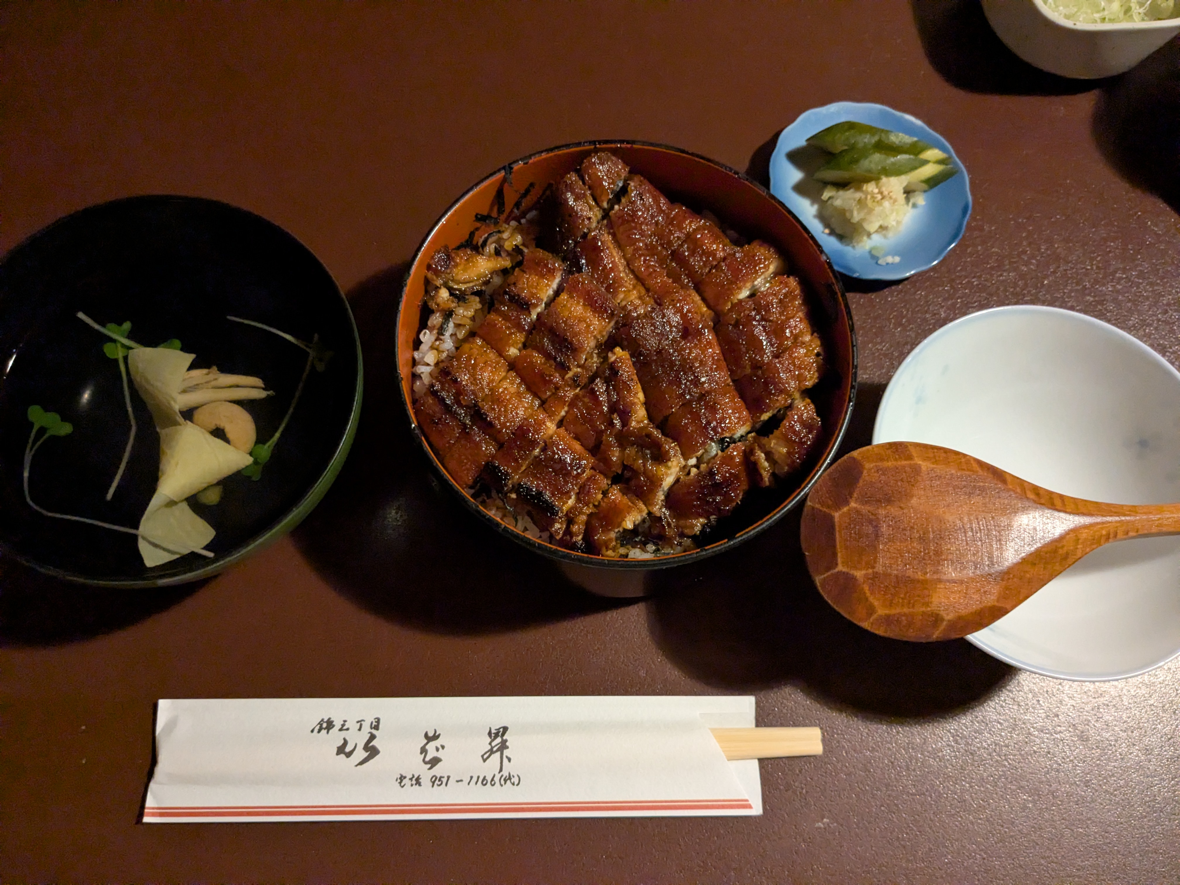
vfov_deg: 51.4
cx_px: 590
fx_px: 920
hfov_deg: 65.3
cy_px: 442
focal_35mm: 27
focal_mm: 4.38
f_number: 1.73
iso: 1002
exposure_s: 1/30
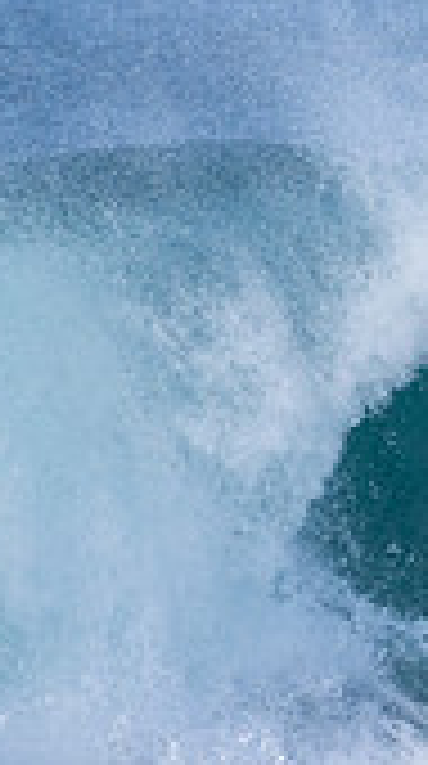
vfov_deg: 0.8
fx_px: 54483
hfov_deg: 0.5
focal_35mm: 2687
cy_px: 542
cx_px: 919
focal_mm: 500
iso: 320
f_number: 5.6
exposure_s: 1/1250
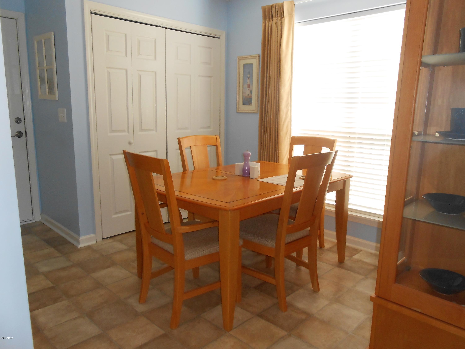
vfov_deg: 53.1
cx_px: 232
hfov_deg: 67.3
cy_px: 174
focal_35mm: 26
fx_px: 349
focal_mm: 4.6
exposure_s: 1/30
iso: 160
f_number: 3.5
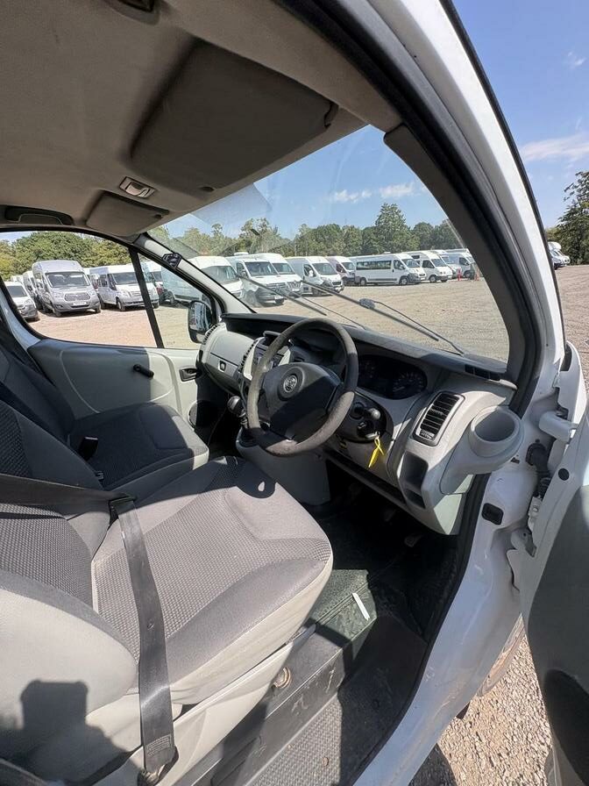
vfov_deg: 102.1
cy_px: 393
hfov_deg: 85.7
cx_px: 294
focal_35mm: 14
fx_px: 318
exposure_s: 1/505
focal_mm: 2.22
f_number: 2.2
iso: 40
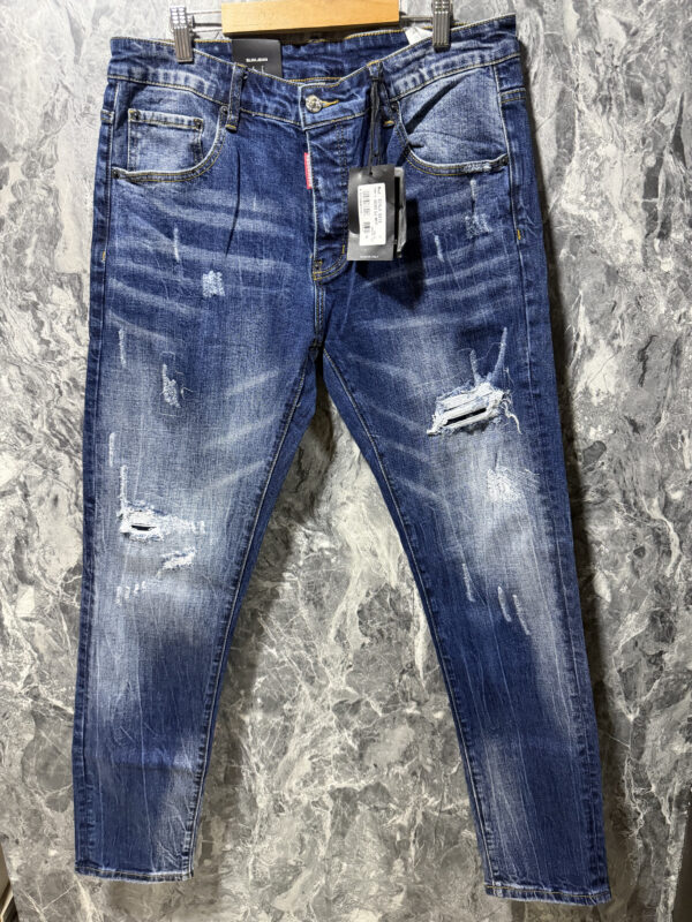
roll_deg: +1.3
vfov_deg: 71.6
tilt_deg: -17.2
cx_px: 346
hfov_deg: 56.8
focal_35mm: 24
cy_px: 461
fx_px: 640
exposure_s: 1/40
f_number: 1.78
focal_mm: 6.76
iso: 640
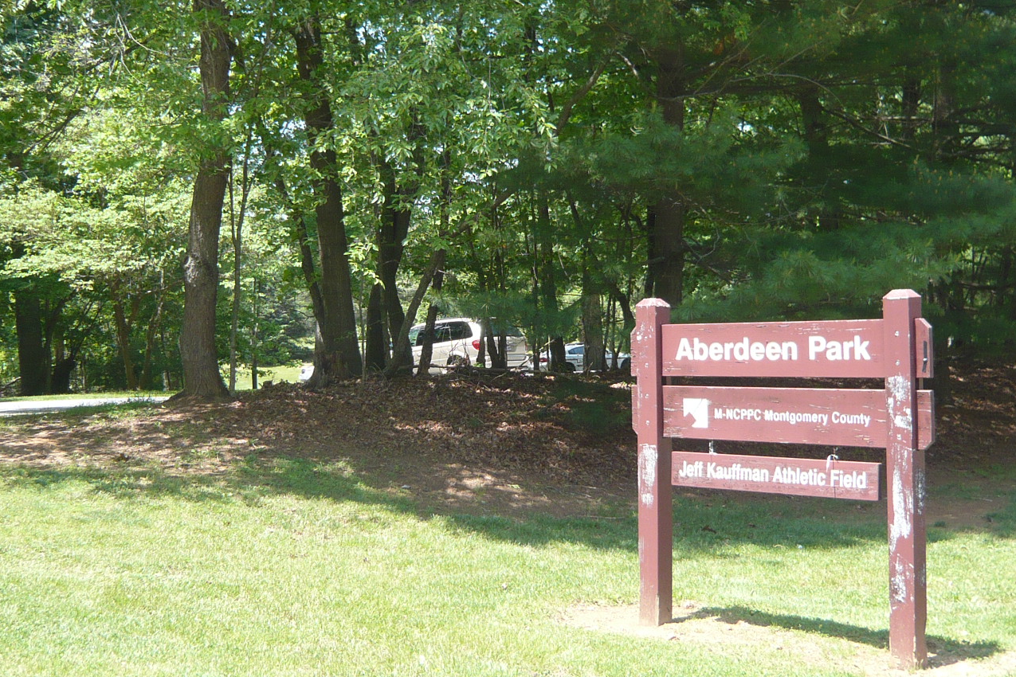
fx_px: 1326
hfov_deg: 41.9
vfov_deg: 28.6
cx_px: 508
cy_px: 331
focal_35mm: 47
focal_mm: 4.9
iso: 100
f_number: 2.9
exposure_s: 1/250
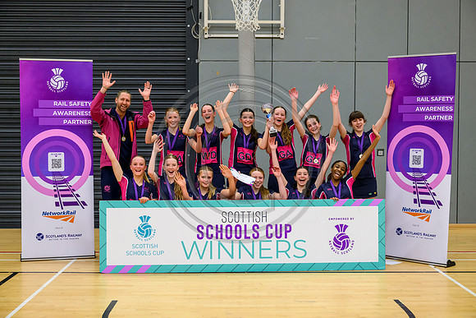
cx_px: 238
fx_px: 688
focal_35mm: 52
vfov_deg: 26.0
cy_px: 159
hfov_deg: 38.2
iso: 6400
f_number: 4
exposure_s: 1/500
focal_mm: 52
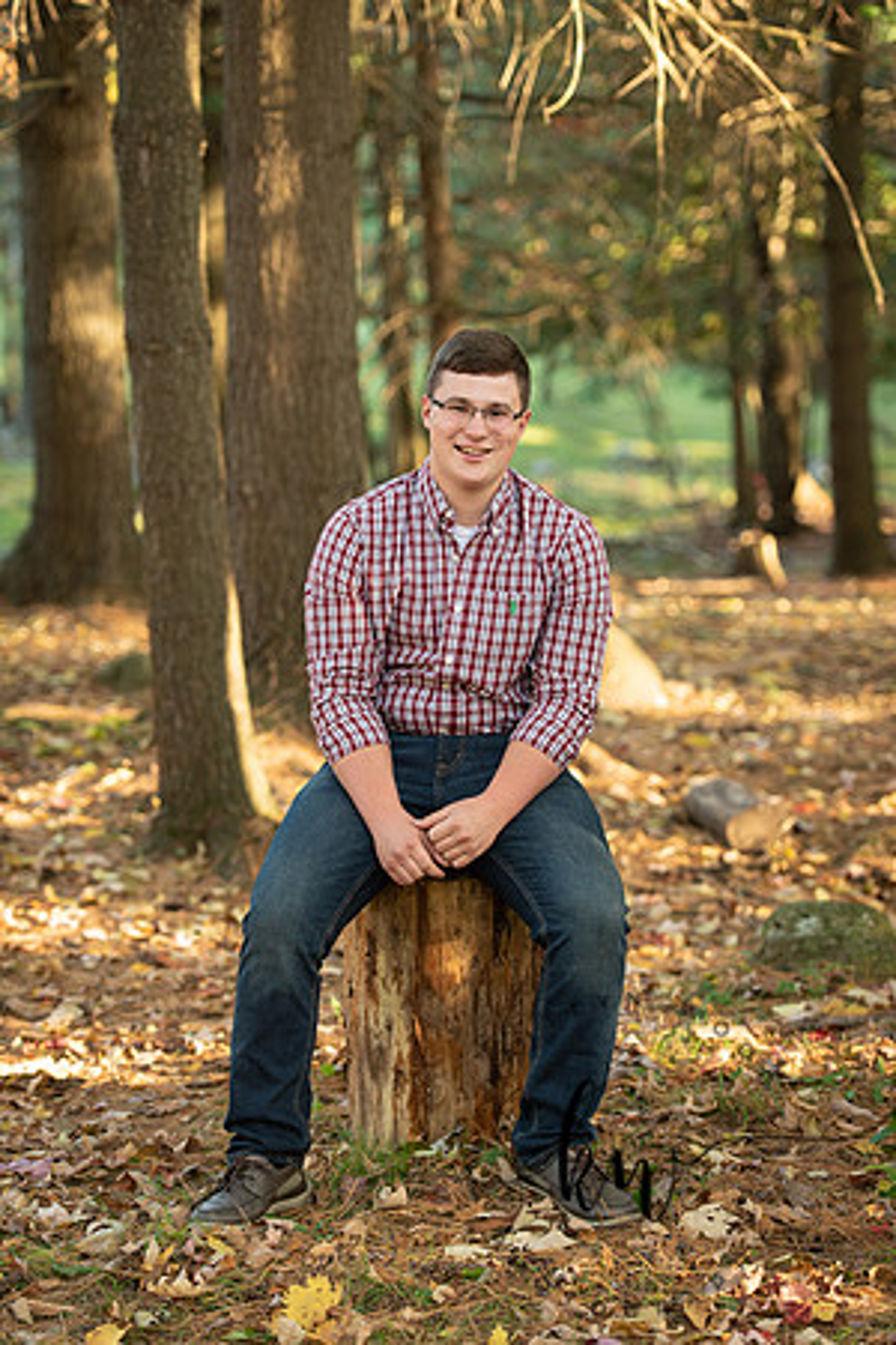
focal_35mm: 92
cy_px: 672
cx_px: 448
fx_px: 3434
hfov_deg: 14.9
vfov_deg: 22.1
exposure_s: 1/200
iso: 400
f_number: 2.8
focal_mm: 92
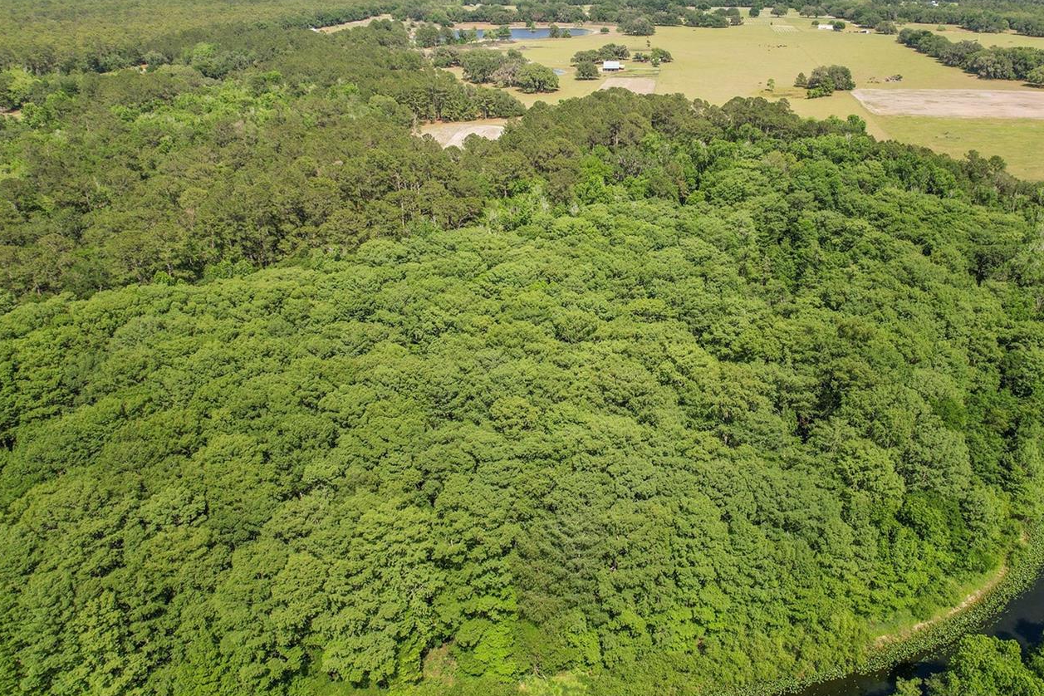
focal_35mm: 28
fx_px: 812
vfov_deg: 46.0
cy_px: 266
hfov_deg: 64.8
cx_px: 632
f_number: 2.8
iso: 110
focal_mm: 8.38
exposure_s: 1/1500
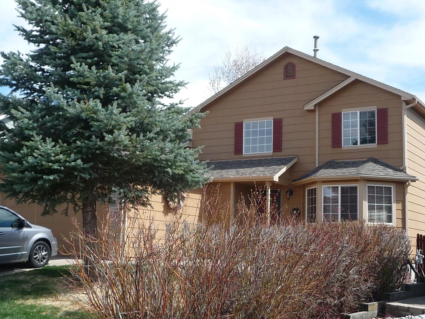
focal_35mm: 51
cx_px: 221
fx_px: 626
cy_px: 159
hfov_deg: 37.5
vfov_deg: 28.6
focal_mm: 4.7
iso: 100
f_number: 3.3
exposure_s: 1/640
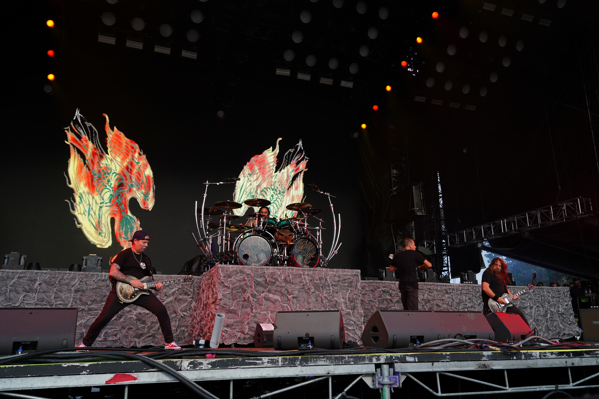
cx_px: 300
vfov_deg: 43.6
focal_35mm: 30
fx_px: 499
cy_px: 200
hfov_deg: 61.9
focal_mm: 30
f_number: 5.6
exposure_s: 1/60
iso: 100
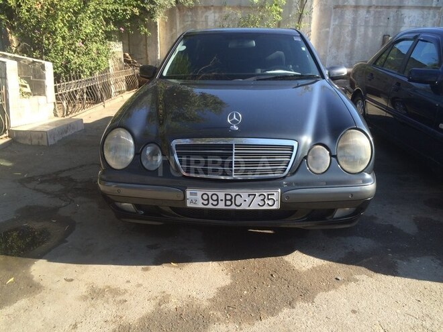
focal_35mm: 29
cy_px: 166
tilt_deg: -19.3
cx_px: 222
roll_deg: -0.8
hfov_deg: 61.7
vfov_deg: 48.2
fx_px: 371
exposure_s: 1/631
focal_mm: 4.15
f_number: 2.2
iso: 32
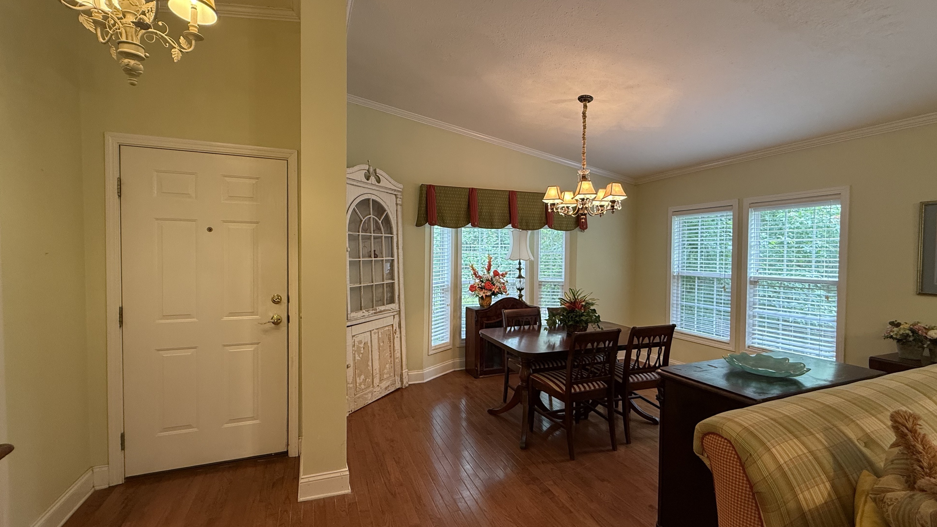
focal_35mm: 16
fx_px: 398
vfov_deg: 67.1
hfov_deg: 99.4
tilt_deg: -0.5
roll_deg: -0.3
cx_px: 466
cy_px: 261
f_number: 2.2
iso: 200
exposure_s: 1/60
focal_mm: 2.22
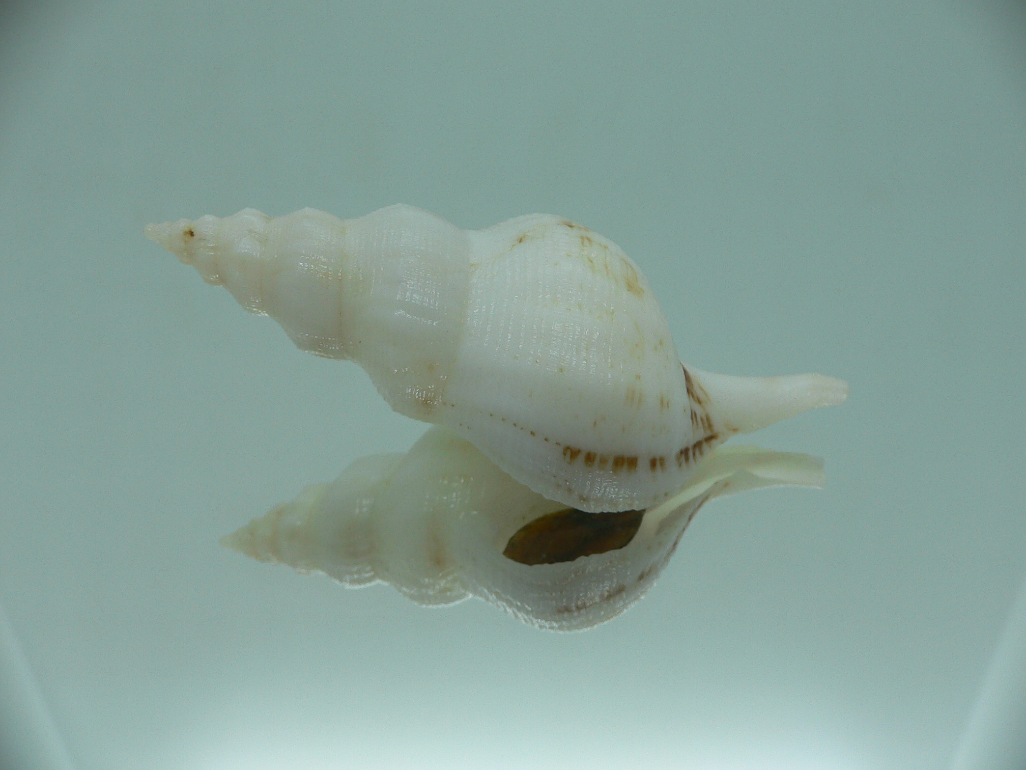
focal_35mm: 35
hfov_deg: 52.6
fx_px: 1037
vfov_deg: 40.7
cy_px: 385
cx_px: 513
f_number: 2.8
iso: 80
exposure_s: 1/60
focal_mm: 4.6
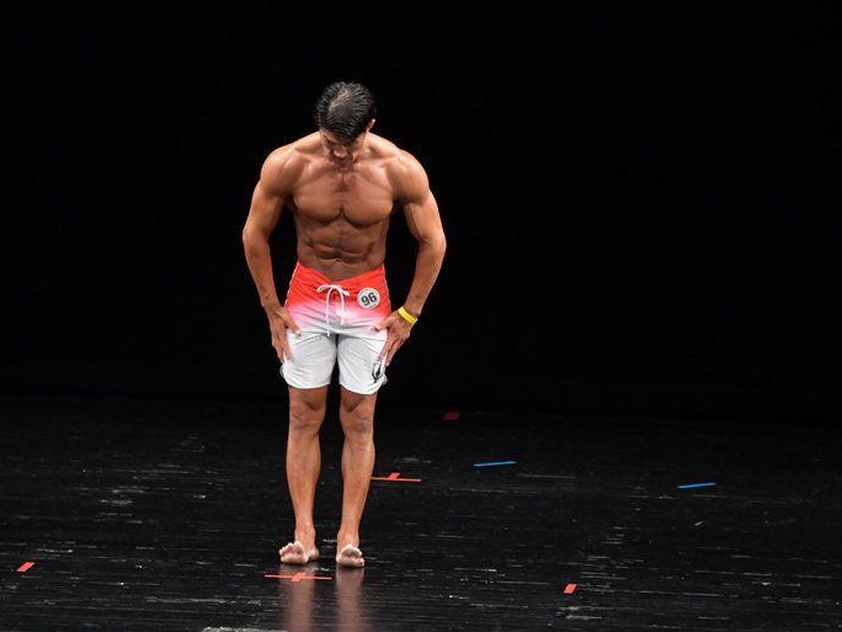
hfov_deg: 6.7
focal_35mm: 294
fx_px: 7151
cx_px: 366
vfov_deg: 5.1
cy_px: 317
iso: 3200
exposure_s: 1/400
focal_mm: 180
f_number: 5.6
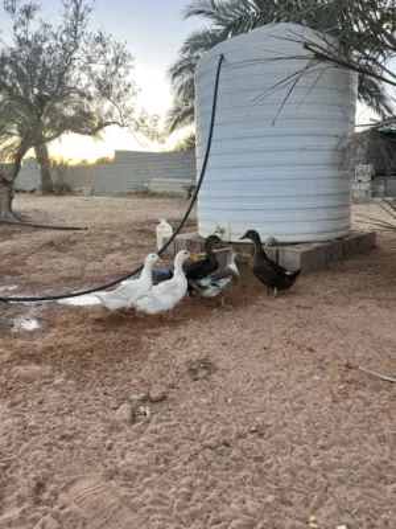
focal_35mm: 26
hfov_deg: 53.1
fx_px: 397
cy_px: 264
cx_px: 198
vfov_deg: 67.3
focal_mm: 5.7
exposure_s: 1/203
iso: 40
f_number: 1.5
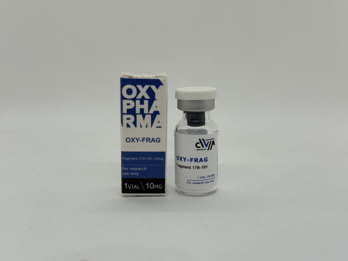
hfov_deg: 39.7
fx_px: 483
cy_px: 130
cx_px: 174
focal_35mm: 48
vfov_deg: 30.3
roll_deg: +0.1
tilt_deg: -13.2
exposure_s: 1/747
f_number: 1.78
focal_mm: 6.76
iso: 64
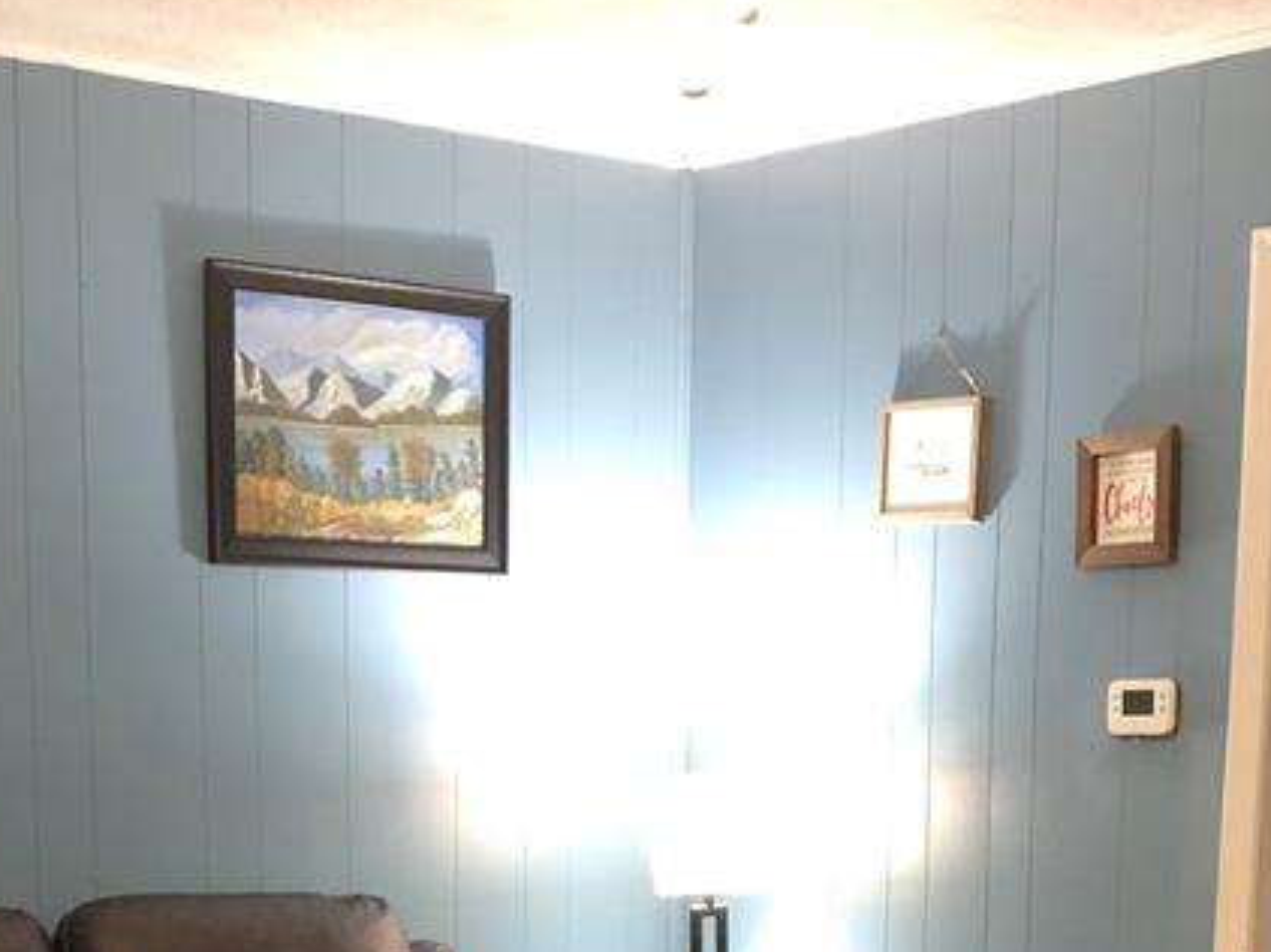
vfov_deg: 20.4
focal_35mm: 68
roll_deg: -1.0
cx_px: 774
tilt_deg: -9.4
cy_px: 1088
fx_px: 2495
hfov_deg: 28.5
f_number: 1.8
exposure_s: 1/7
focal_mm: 3.99
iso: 100
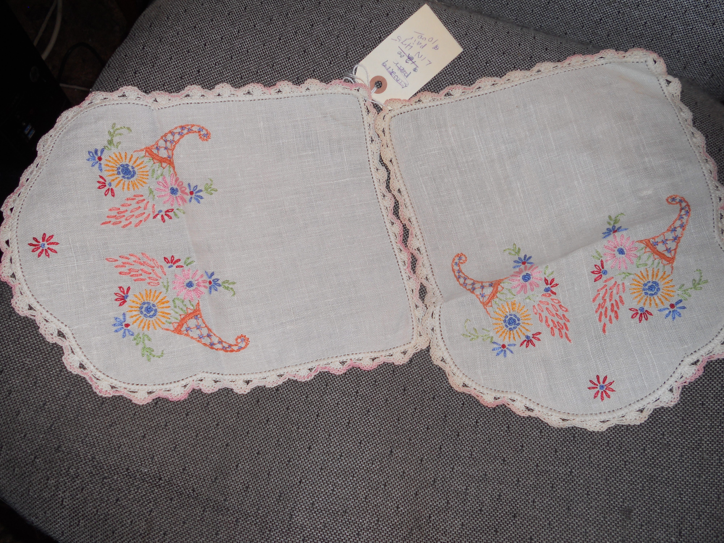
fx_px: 669
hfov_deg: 56.8
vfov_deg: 44.2
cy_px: 272
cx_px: 362
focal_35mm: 32
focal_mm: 5.8
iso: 80
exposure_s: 1/25
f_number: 3.5
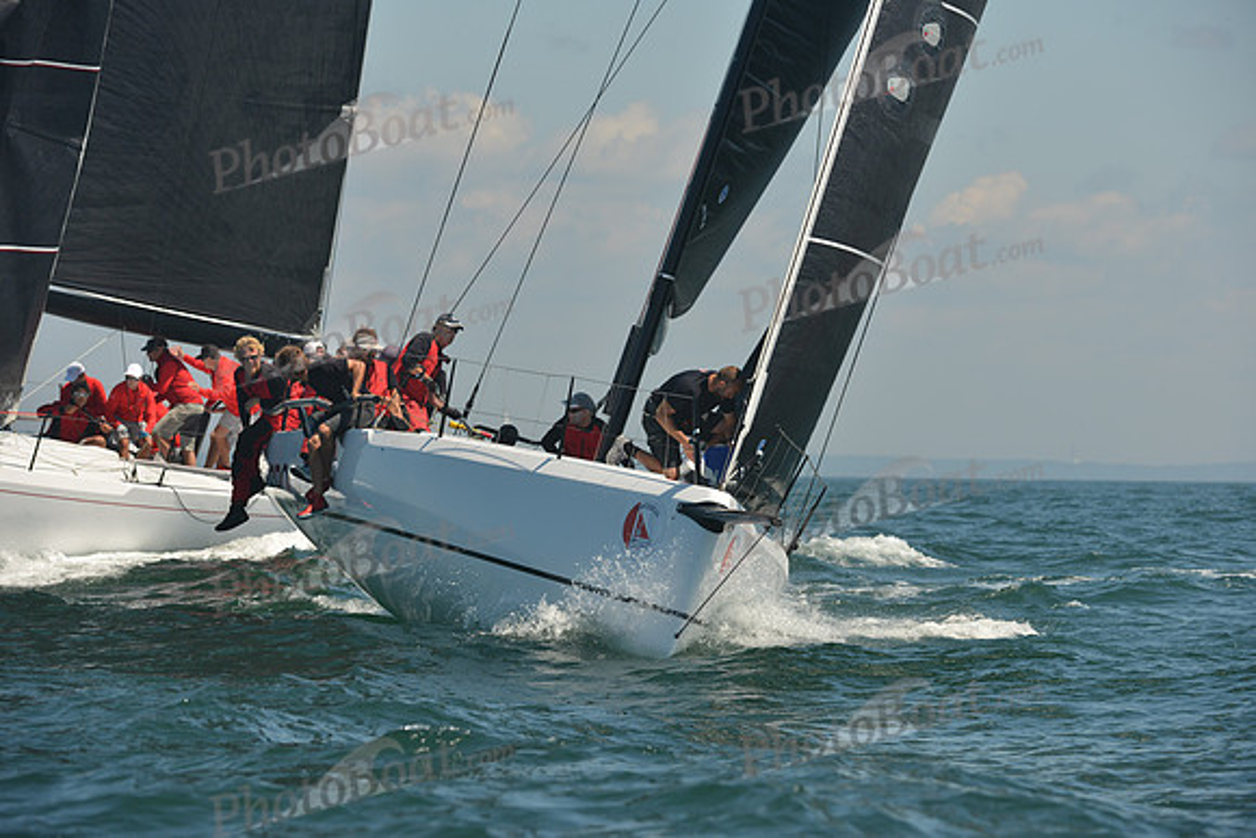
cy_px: 419
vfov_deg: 6.9
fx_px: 6979
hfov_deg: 10.3
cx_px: 628
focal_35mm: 200
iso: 250
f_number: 6.3
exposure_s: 1/1000
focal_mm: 200
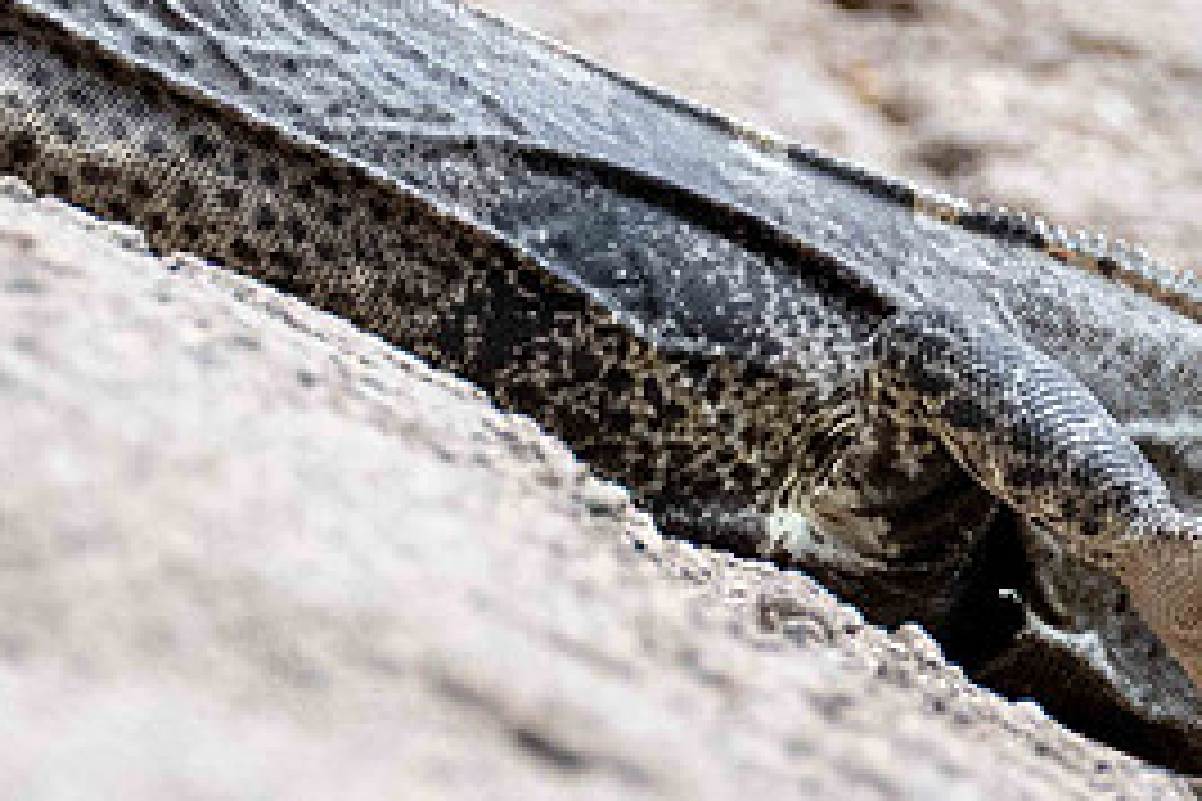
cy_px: 560
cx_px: 958
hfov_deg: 1.0
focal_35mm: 2030
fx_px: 67774
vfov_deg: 0.7
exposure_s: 1/2500
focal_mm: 400
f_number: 6.3
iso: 2000
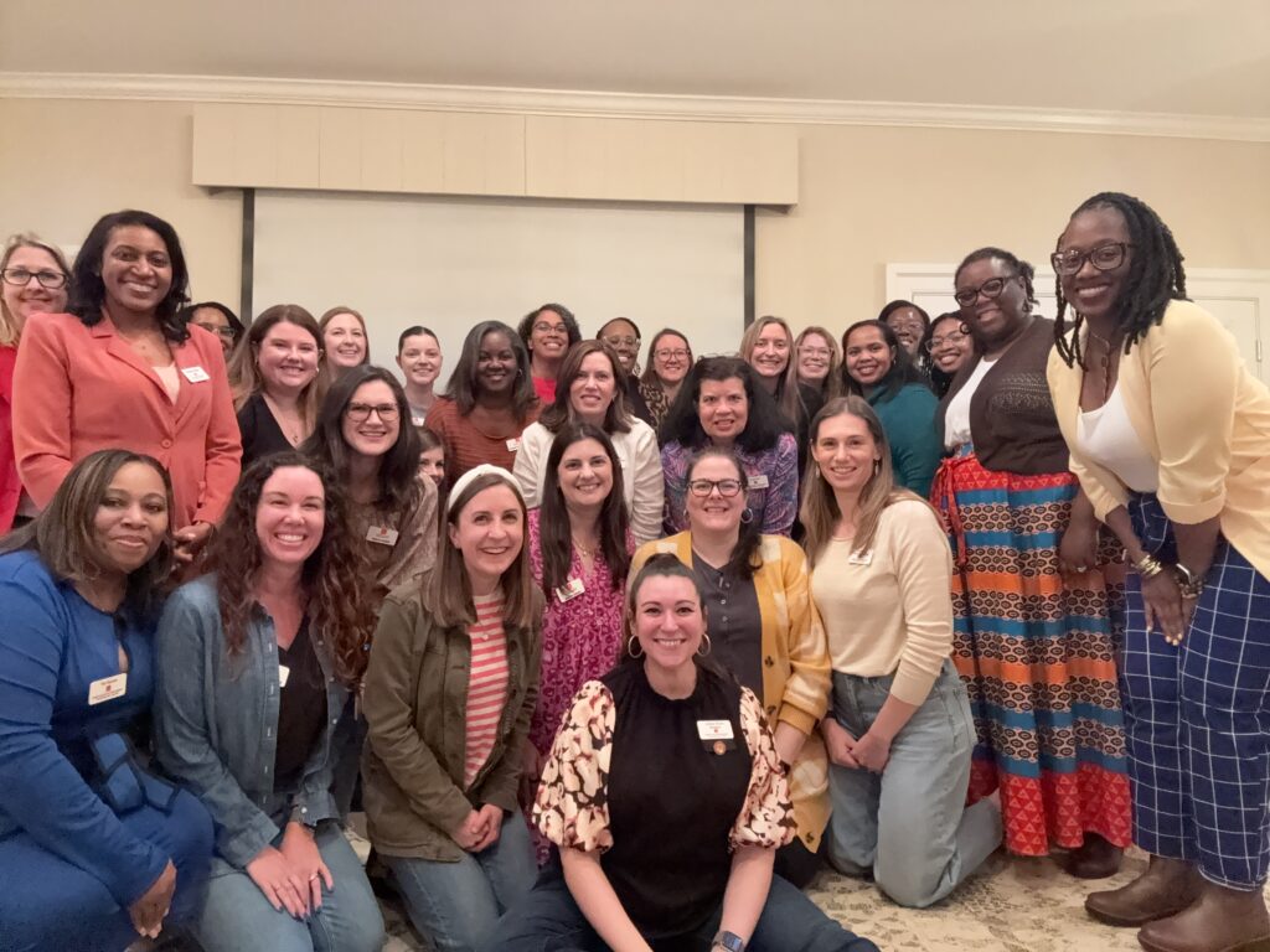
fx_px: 844
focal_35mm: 23
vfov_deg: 58.9
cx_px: 635
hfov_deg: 73.9
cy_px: 476
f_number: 1.9
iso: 400
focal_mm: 2.69
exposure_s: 1/40
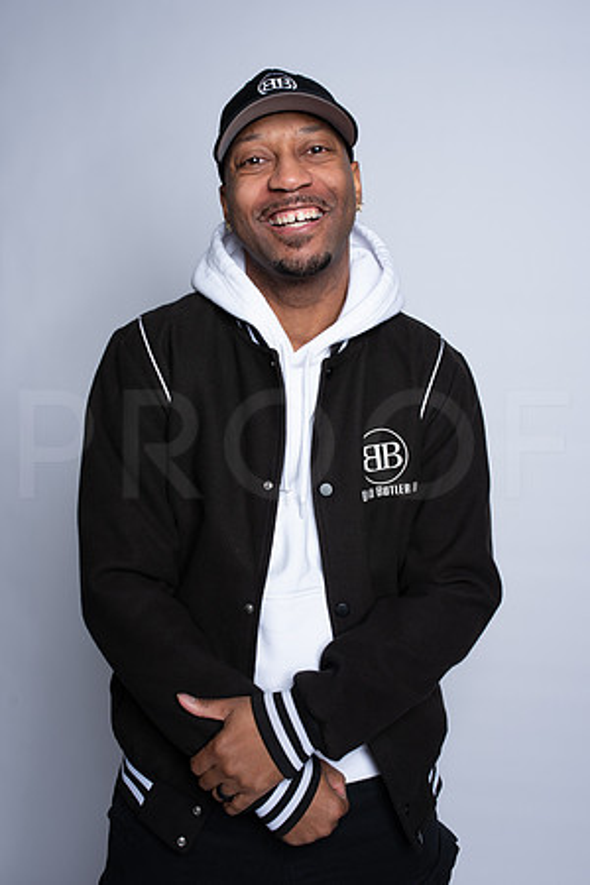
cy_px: 442
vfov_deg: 54.4
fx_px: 860
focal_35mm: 35
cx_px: 295
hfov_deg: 37.9
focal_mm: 35
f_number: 6.3
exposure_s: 1/200
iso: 250
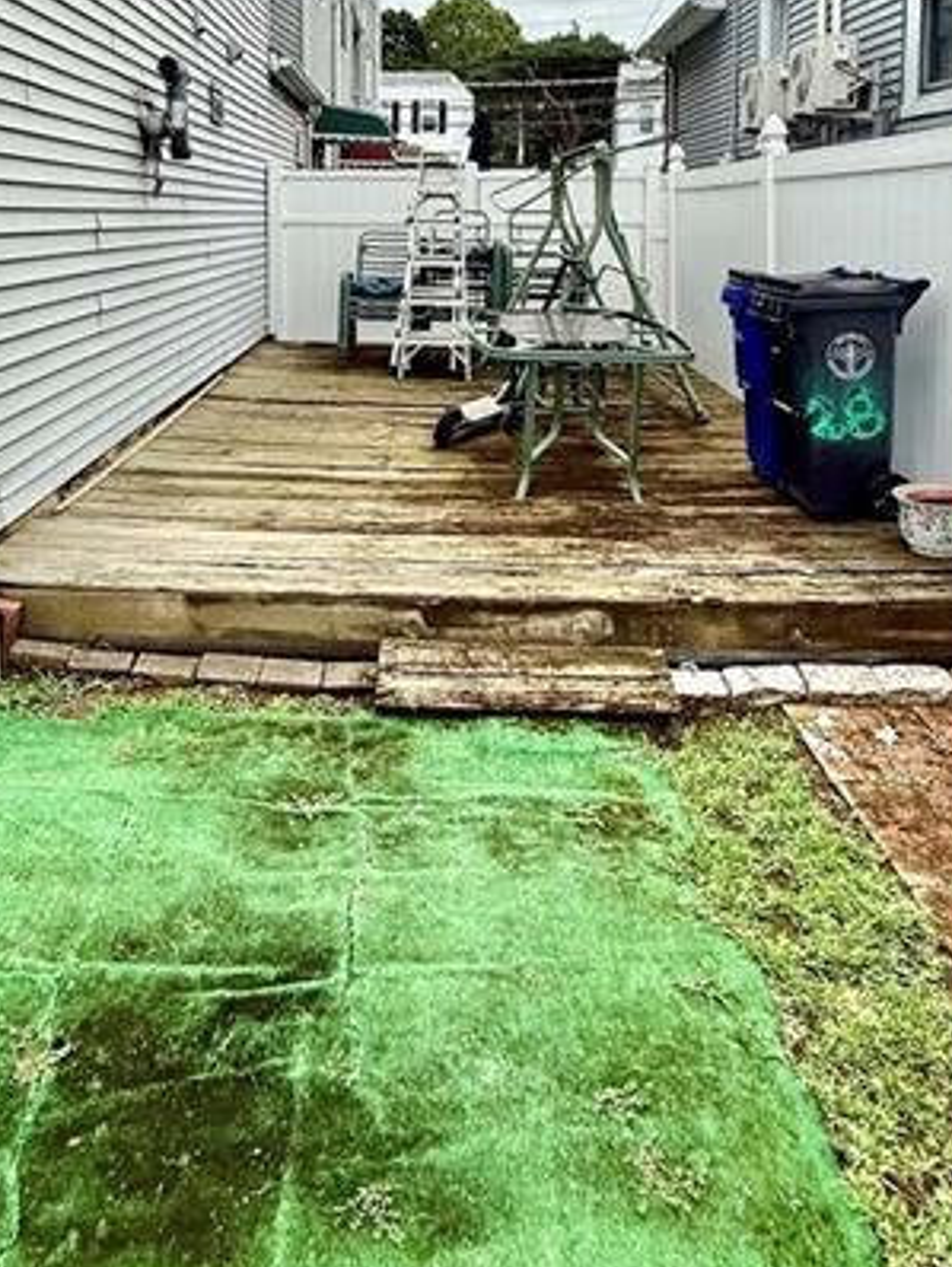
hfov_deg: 51.4
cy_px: 261
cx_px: 439
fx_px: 989
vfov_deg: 60.3
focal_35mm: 27
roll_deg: -1.5
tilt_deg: -3.0
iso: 50
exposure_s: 1/830
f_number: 2.2
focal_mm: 2.22
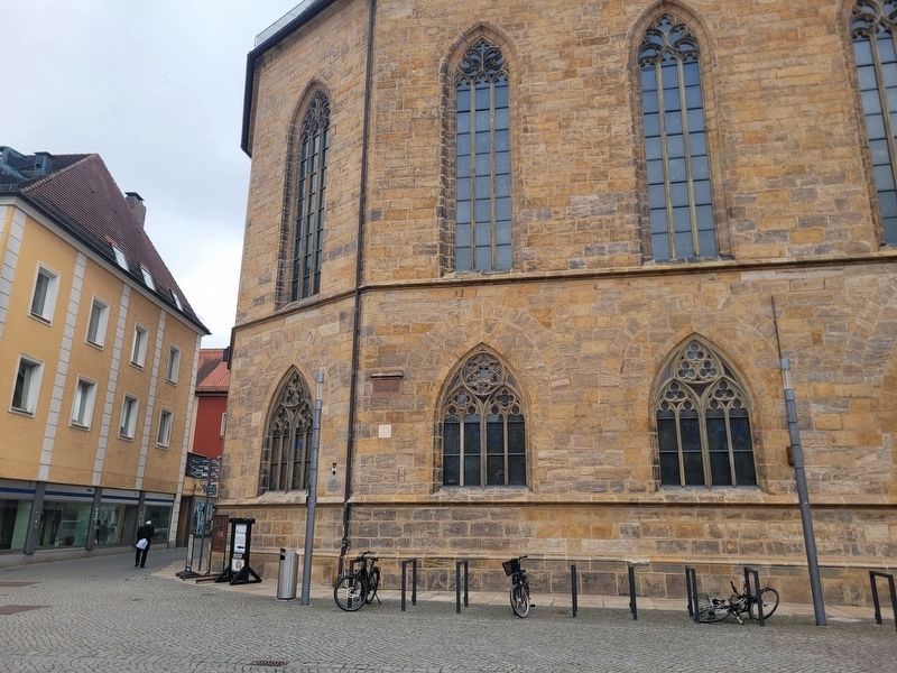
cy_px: 336
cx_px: 448
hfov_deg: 67.3
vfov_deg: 53.1
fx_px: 674
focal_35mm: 26
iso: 40
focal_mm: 5.4
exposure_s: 1/1084
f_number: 1.8
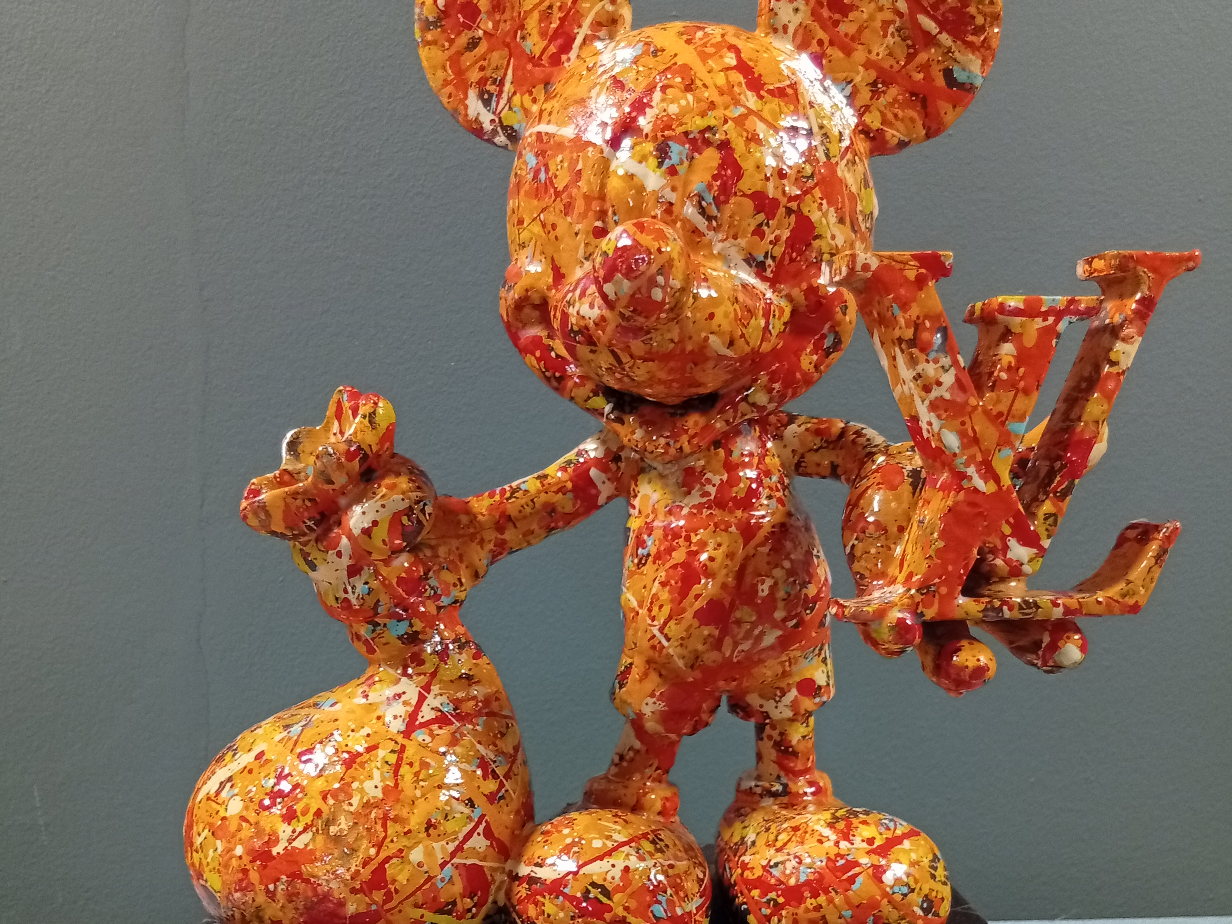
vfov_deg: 37.8
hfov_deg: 50.1
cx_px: 618
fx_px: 1317
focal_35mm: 37
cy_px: 683
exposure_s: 1/33.3
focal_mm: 3.84
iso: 385
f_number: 1.8
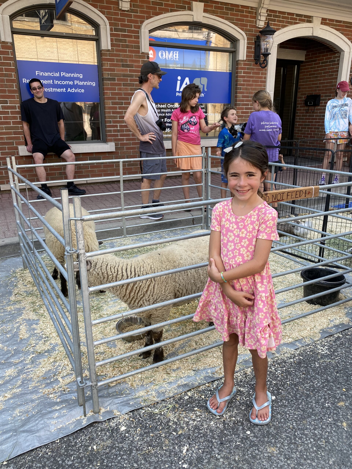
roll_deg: -0.2
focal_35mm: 26
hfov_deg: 53.1
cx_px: 176
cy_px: 234
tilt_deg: -17.3
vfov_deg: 67.3
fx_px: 353
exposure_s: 1/418
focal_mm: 4.25
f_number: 1.8
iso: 32
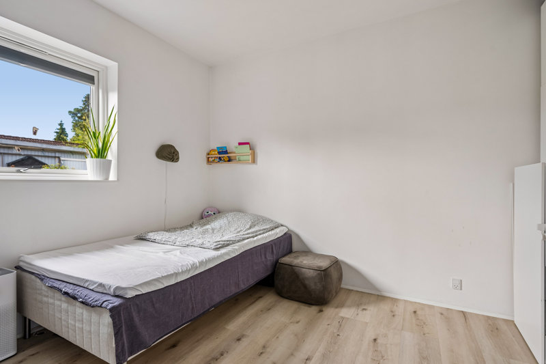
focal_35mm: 18
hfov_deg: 91.6
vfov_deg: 68.9
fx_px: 265
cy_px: 182
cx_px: 273
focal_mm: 17.5
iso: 400
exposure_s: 1/25
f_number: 6.3
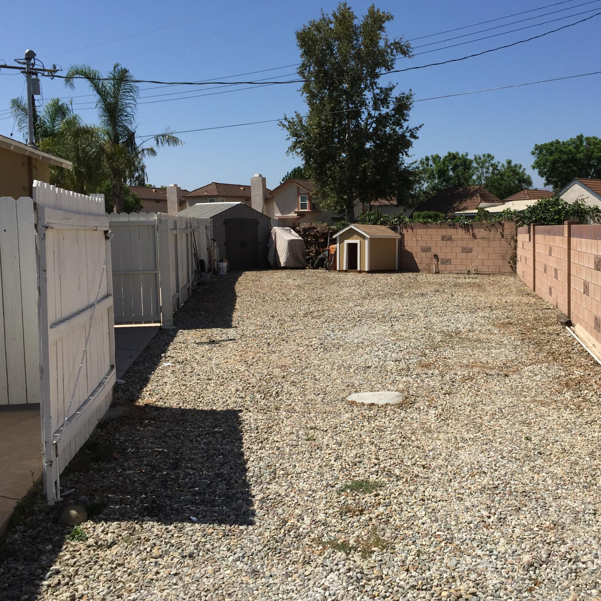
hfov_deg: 46.8
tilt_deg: -4.6
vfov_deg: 47.2
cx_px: 378
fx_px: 687
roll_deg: -0.4
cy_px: 306
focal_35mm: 35
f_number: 2.2
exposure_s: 1/3300
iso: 32
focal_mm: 4.15
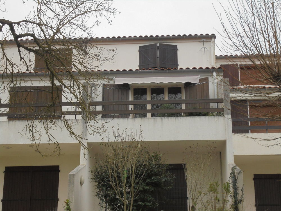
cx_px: 140
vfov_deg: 22.9
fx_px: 520
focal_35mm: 64
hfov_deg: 30.3
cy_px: 106
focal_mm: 11.5
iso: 250
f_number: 5.6
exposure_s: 1/320
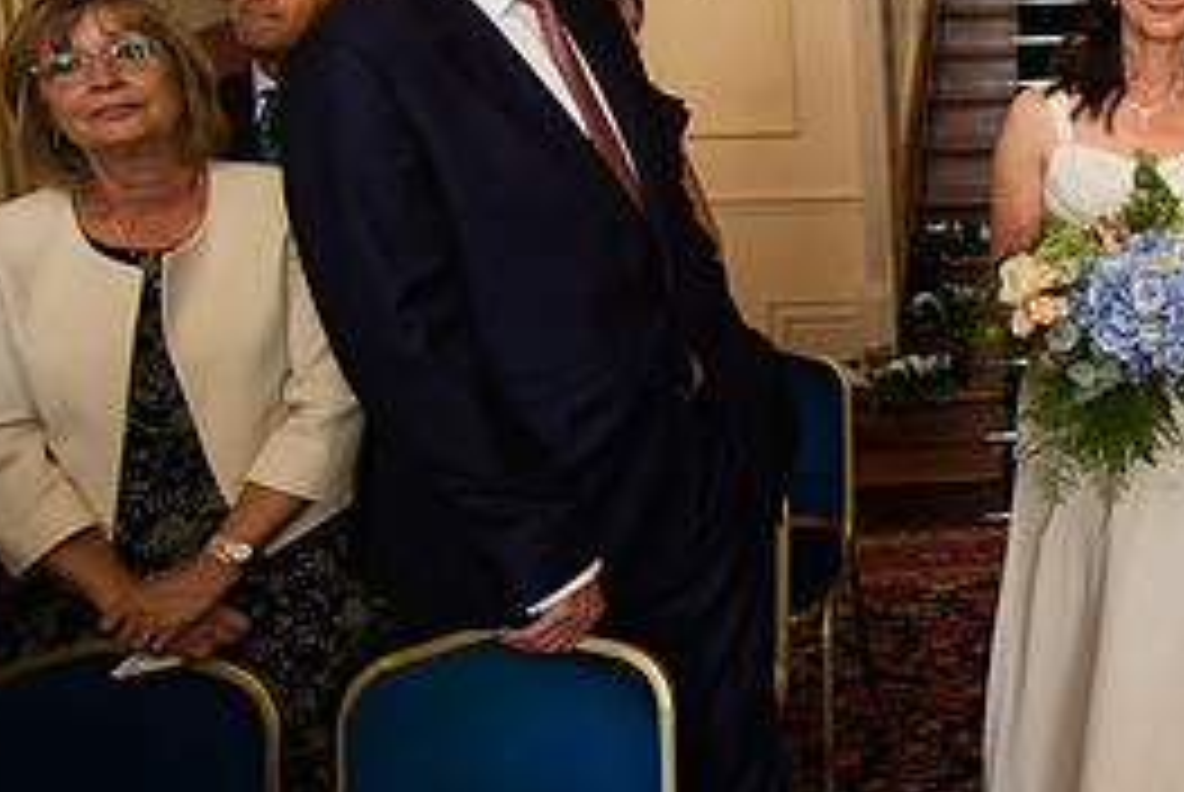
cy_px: 208
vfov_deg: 28.9
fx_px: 1515
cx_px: 1350
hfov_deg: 35.5
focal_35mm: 46
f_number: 2.8
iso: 160
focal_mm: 14
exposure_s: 1/100
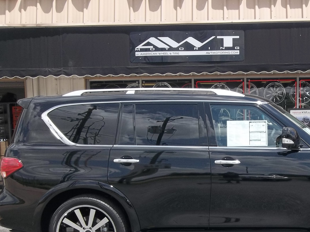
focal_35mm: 56
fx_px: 501
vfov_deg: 25.4
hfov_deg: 33.9
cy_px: 201
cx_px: 221
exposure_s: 1/100
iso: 80
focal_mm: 5.7
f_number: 9.4
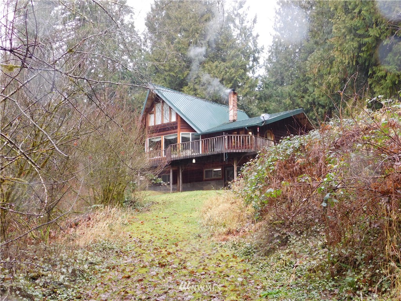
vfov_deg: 32.2
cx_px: 200
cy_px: 150
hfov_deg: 42.1
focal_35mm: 45
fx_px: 521
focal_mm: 8
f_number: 3.7
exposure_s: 1/50
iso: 125
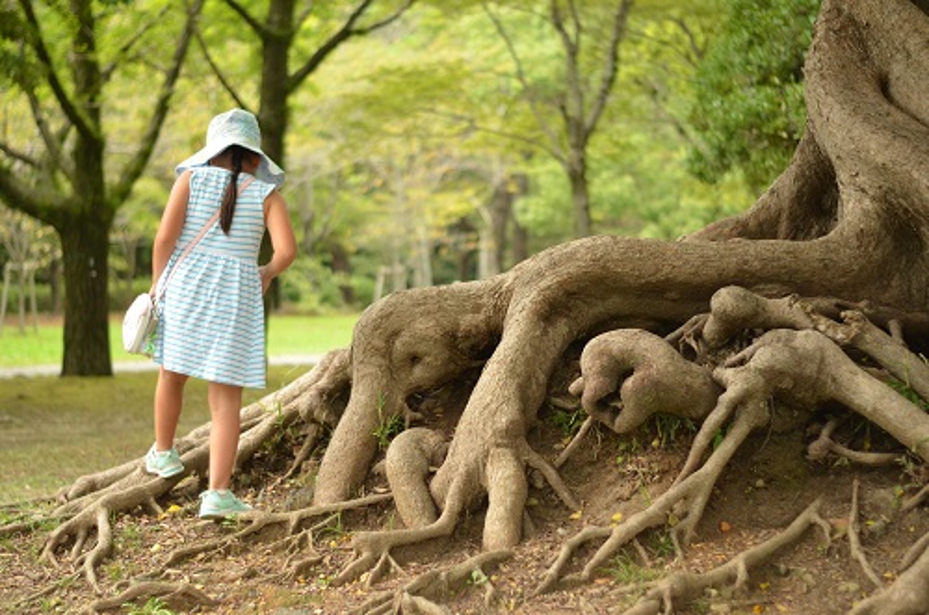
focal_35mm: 75
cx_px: 464
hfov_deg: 27.0
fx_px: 1931
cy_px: 308
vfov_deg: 18.1
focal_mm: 50
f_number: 1.8
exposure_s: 1/1000
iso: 320
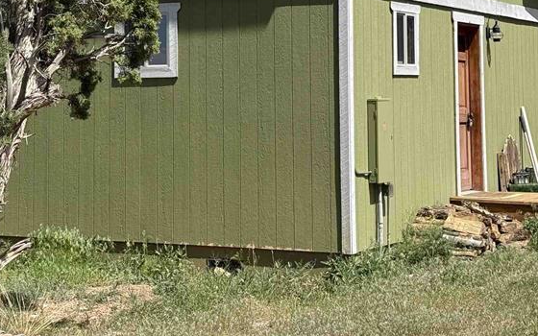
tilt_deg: +3.7
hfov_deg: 22.3
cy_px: 0
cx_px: 208
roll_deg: +1.2
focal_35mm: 93
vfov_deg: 13.9
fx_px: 1364
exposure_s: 1/4878
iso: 100
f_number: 1.78
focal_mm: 6.76
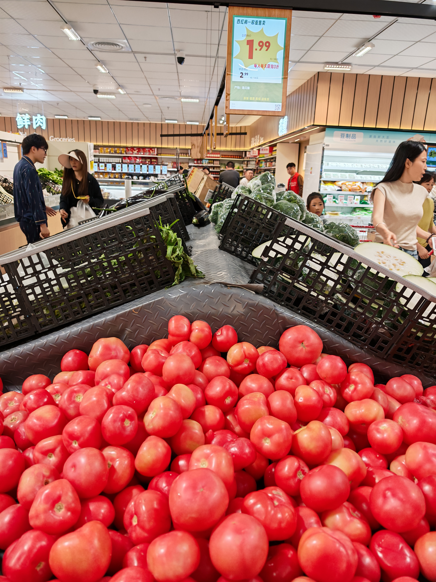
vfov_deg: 71.6
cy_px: 291
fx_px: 403
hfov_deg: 56.8
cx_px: 218
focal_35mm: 24
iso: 100
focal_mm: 6.83
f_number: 2
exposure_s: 1/140
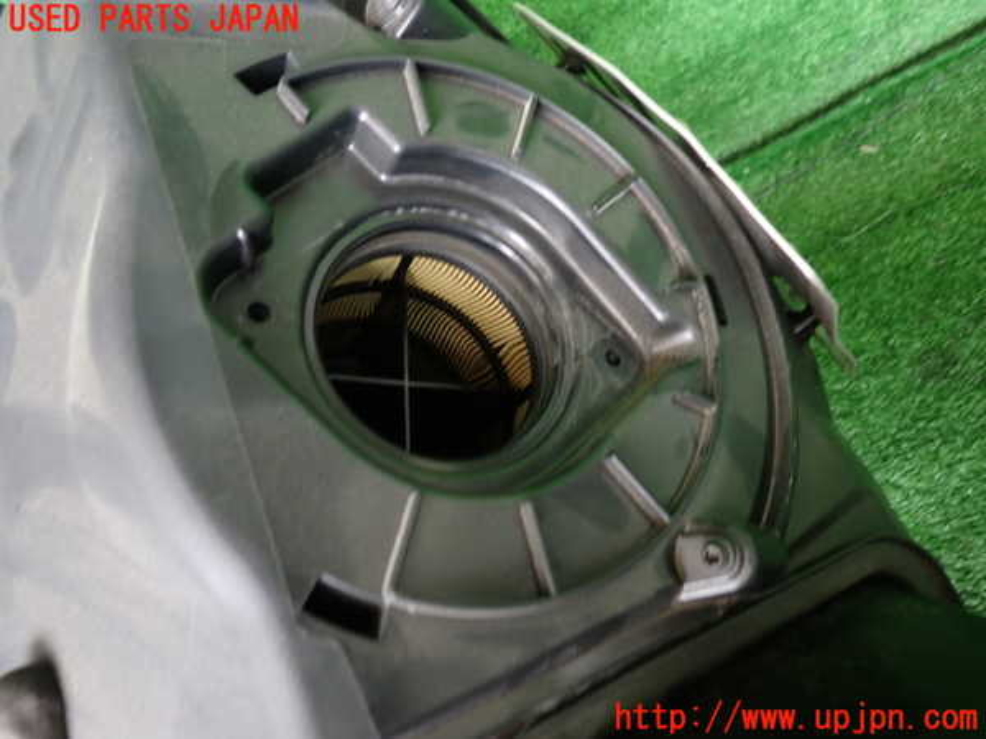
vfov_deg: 54.9
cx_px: 493
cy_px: 370
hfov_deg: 69.4
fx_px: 712
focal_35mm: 25
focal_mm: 4.5
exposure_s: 1/40
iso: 200
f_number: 2
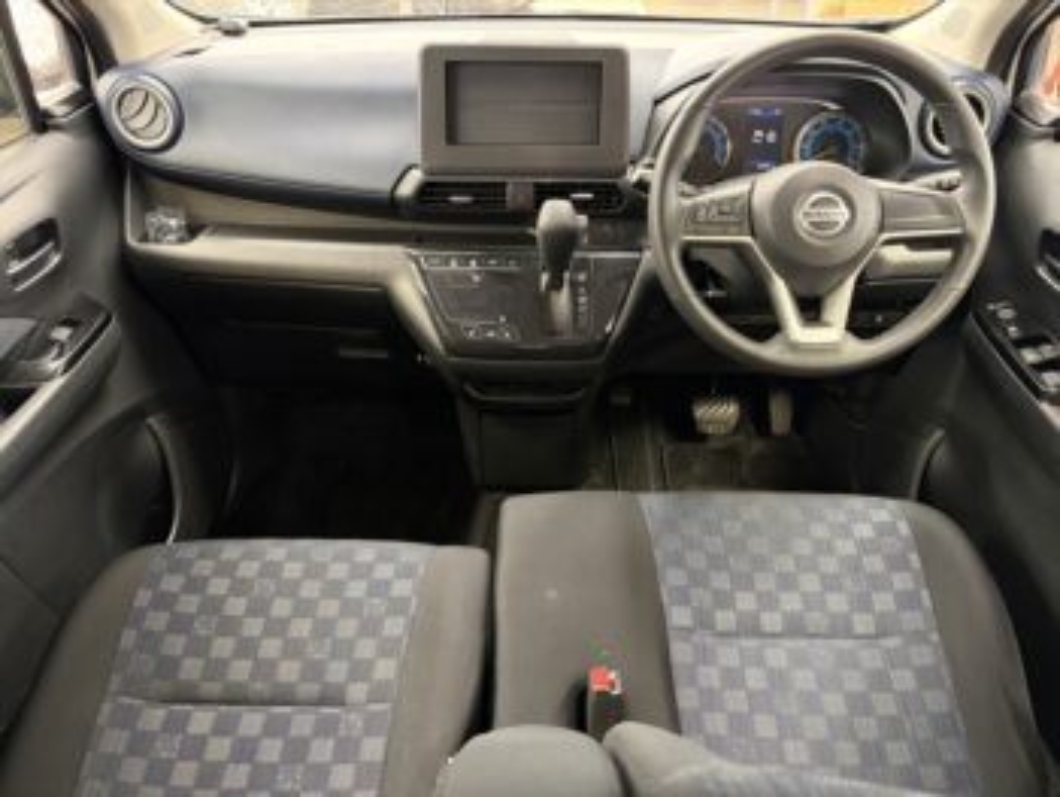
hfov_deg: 67.3
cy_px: 398
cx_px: 530
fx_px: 797
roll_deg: +1.1
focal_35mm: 26
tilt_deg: -36.2
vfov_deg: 53.1
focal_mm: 5.96
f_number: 1.6
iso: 500
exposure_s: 1/25
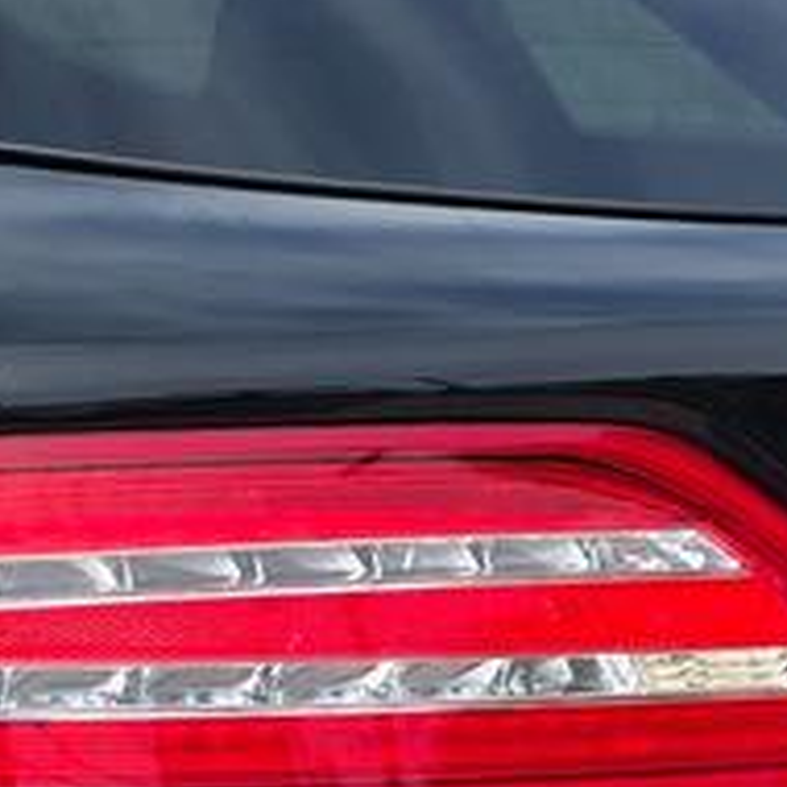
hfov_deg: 12.2
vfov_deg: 12.3
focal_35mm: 137
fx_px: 3524
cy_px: 1094
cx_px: -348
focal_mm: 6.3
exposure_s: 1/3512
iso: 80
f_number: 1.7
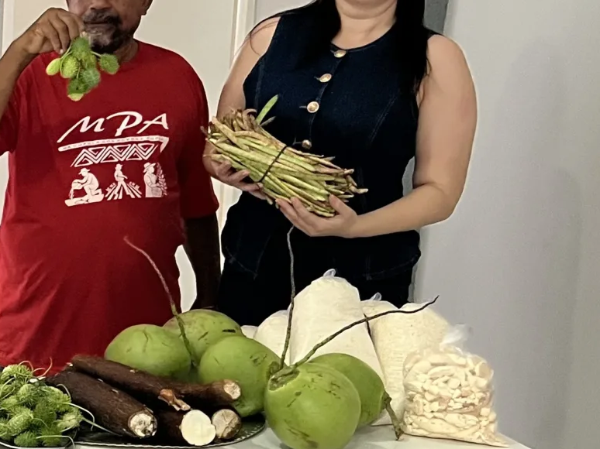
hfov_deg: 19.3
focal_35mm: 86
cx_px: -355
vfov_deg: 16.9
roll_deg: +1.2
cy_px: 409
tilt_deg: -14.7
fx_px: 1490
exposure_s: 1/60
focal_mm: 5.7
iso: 200
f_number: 1.5
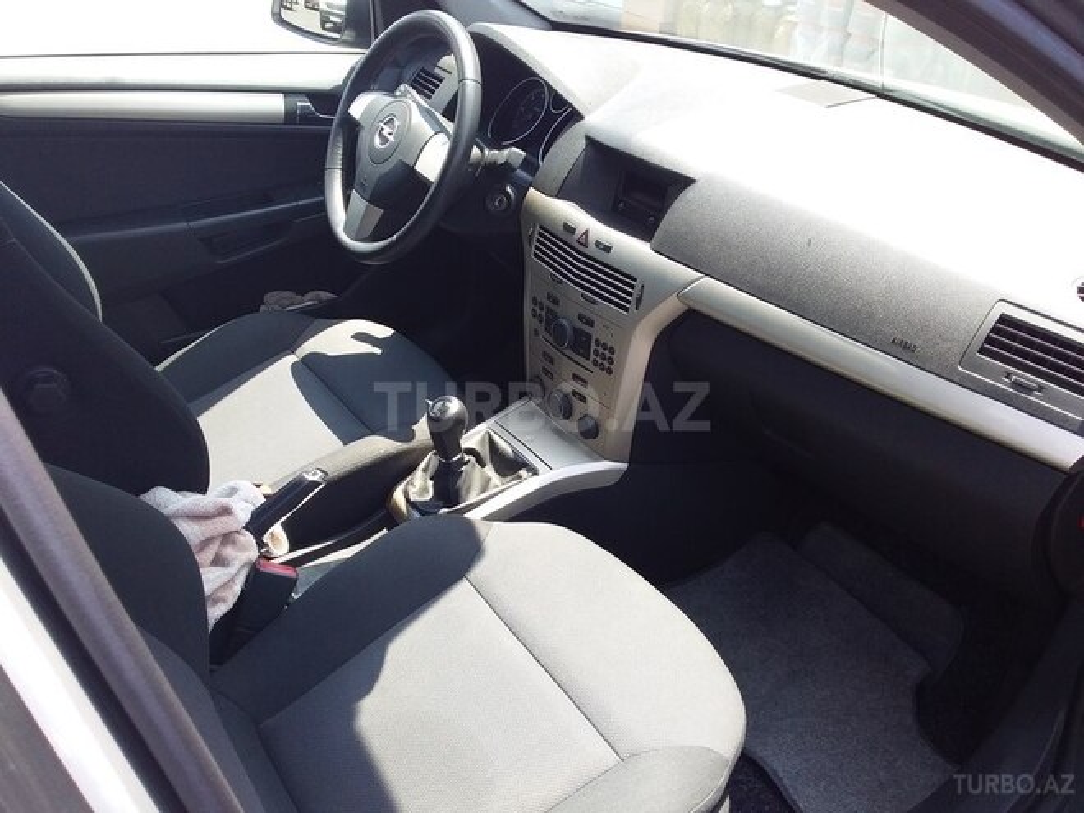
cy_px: 406
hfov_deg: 58.4
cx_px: 542
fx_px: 971
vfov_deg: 45.4
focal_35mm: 31
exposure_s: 1/153
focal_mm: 3.3
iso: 40
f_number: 2.2
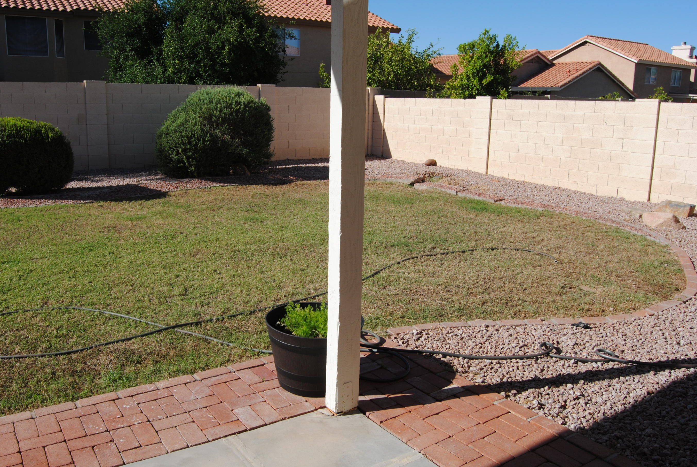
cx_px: 316
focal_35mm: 30
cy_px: 236
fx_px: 581
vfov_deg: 43.7
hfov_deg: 61.8
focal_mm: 18
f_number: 8
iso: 100
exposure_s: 1/250
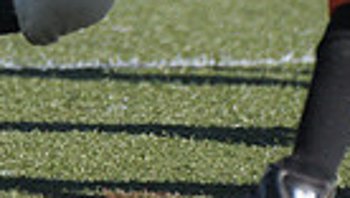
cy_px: -292
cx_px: 161
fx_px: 24436
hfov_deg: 0.8
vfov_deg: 0.5
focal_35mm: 2630
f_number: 4
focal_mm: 400
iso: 640
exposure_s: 1/3200
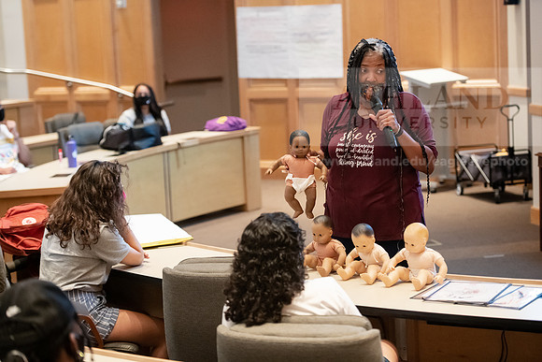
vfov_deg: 16.1
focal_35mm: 85
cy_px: 181
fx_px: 1280
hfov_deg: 23.9
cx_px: 271
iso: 5000
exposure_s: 1/125
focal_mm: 85
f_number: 3.2
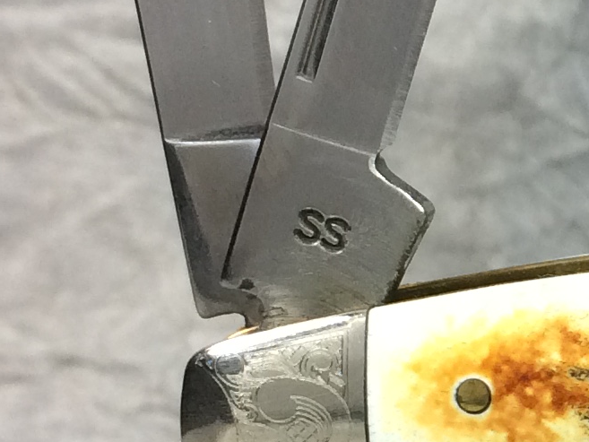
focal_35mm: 144
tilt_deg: -6.1
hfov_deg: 12.6
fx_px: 2451
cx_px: 1038
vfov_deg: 10.3
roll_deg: +1.3
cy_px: 244
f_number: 2.2
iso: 64
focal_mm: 4.15
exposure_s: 1/120
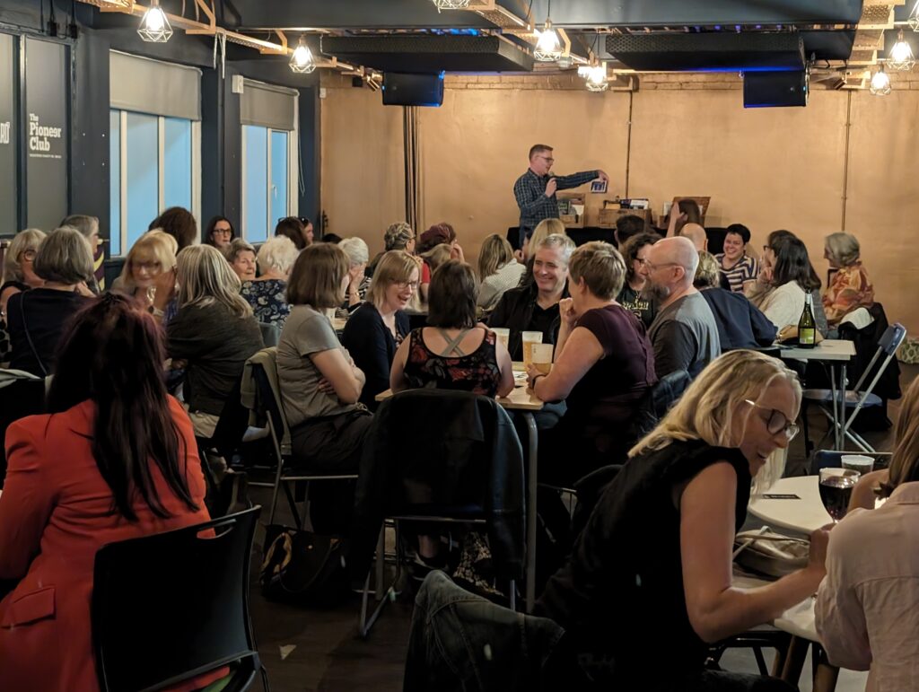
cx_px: 460
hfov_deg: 38.9
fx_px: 1303
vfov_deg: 29.7
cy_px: 346
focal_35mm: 49
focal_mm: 6.9
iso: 862
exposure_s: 1/100
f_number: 1.68
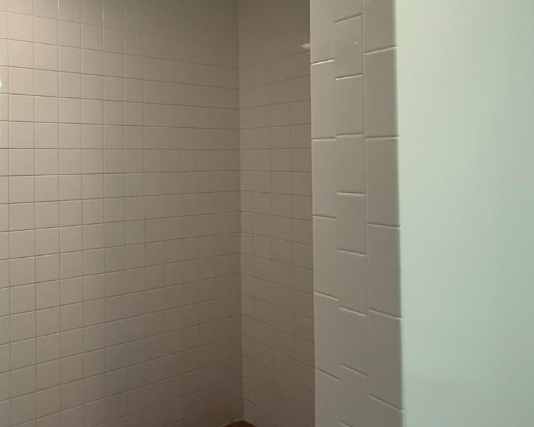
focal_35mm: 26
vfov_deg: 54.2
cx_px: 71
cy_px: 153
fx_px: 411
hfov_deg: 58.2
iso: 400
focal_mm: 2.22
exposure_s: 1/60
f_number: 2.2
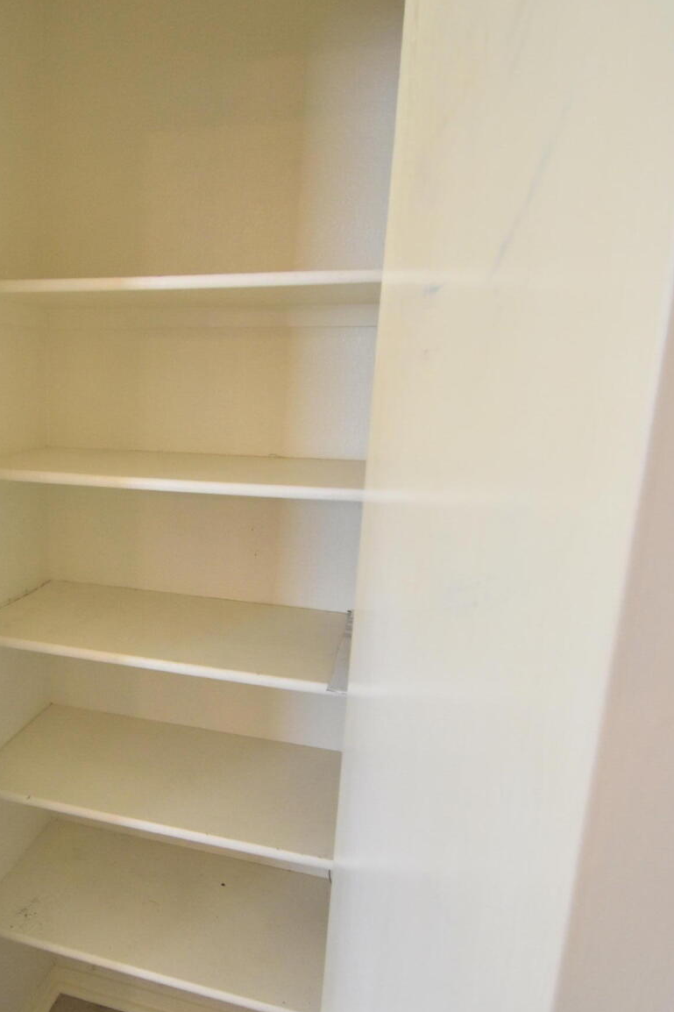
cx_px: 130
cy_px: 559
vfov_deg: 69.2
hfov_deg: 46.8
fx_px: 730
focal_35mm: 26
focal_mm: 10
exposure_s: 1/125
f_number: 4.5
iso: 1600
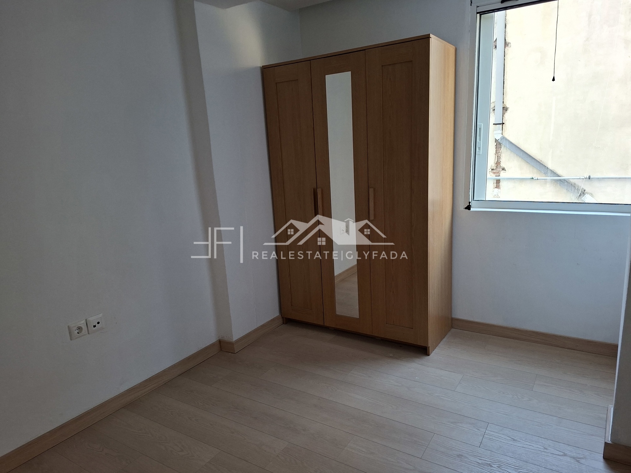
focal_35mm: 23
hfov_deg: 73.9
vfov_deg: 58.9
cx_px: 316
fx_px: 419
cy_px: 236
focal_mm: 5.54
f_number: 1.8
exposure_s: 1/120
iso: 125
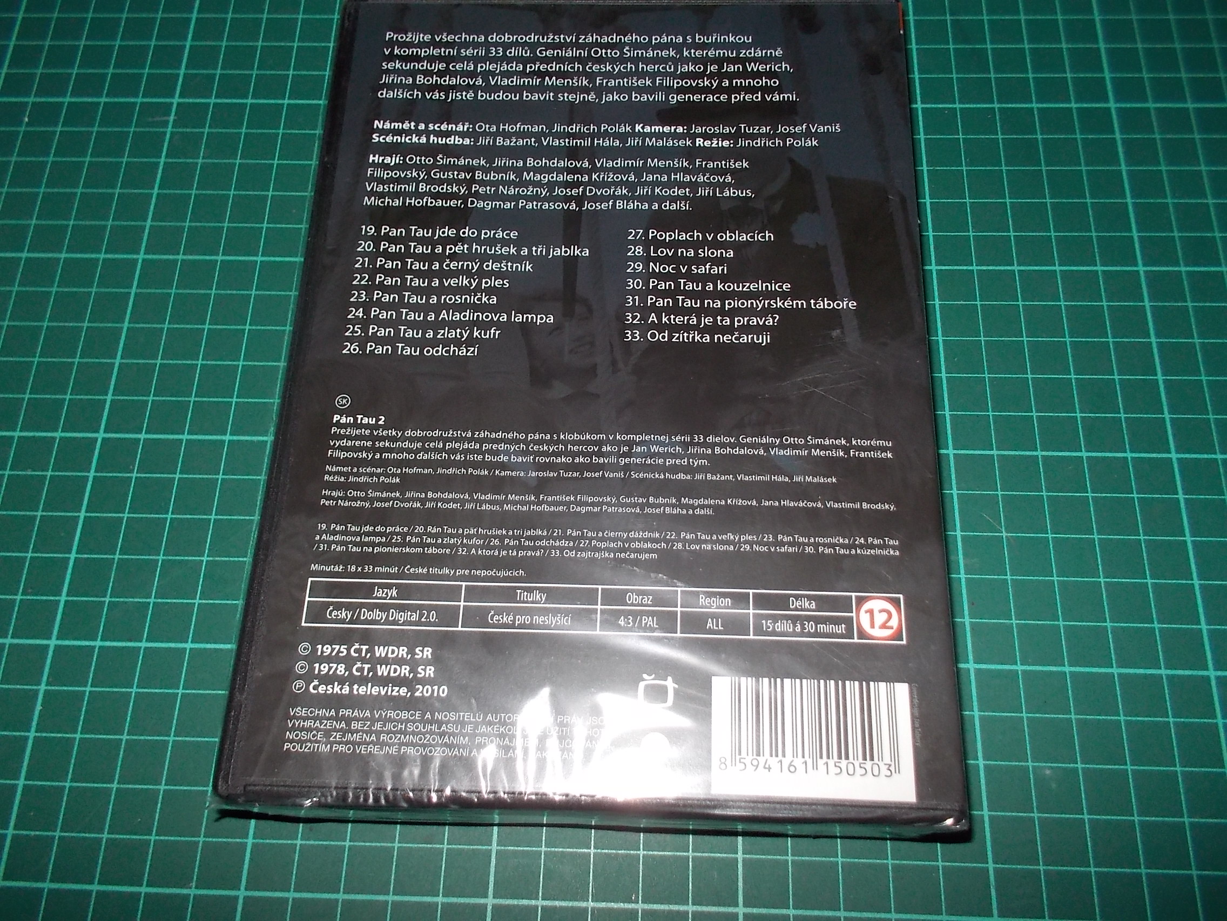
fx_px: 1028
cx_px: 614
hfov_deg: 61.7
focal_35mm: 29
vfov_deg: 48.2
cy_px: 460
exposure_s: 1/30
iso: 200
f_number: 3.3
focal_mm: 4.1
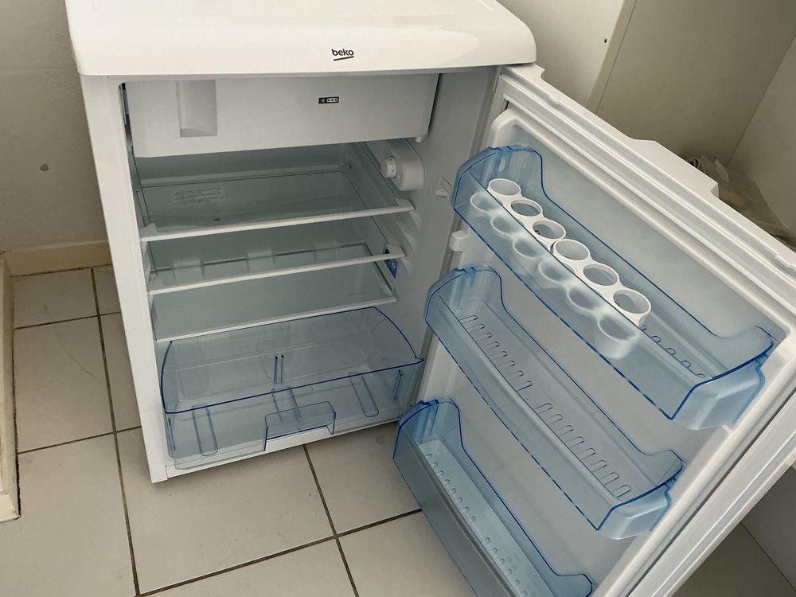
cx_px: 398
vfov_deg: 48.2
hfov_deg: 61.7
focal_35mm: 29
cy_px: 298
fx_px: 667
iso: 100
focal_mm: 3
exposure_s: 1/60
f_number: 1.8
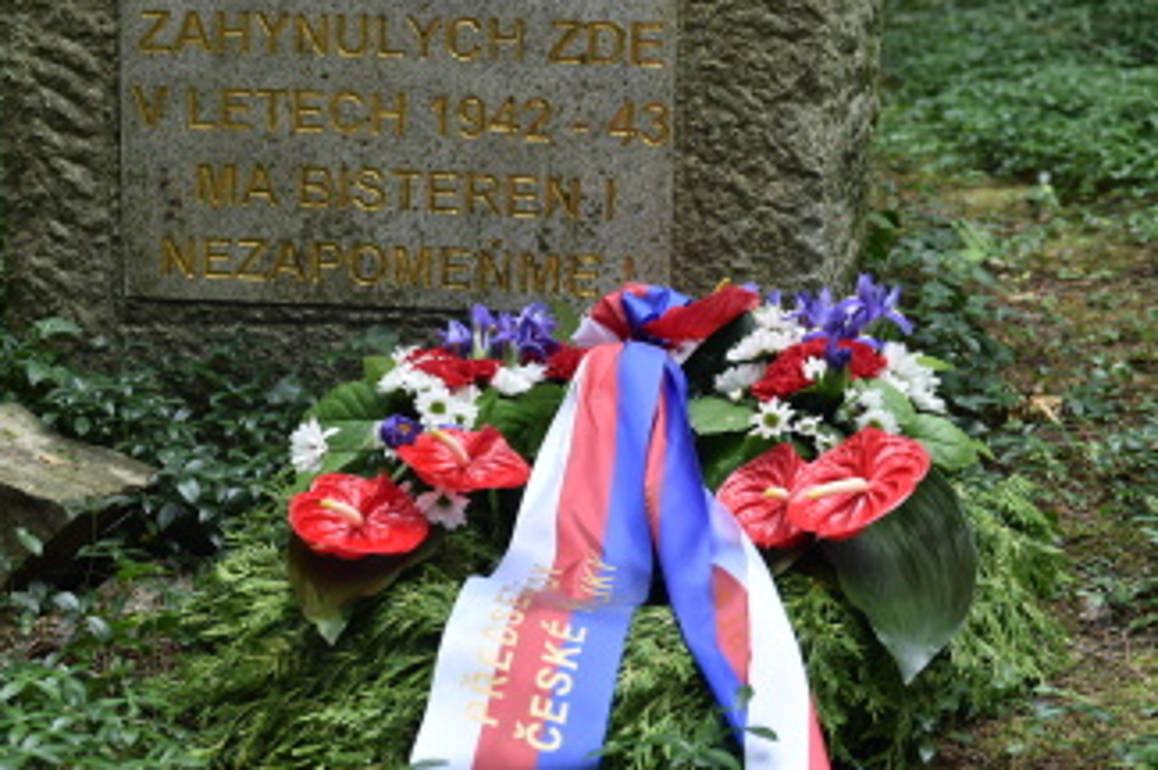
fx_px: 2281
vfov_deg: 19.1
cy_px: 294
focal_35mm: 71
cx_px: 374
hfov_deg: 28.3
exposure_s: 1/125
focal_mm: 48
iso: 640
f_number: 4
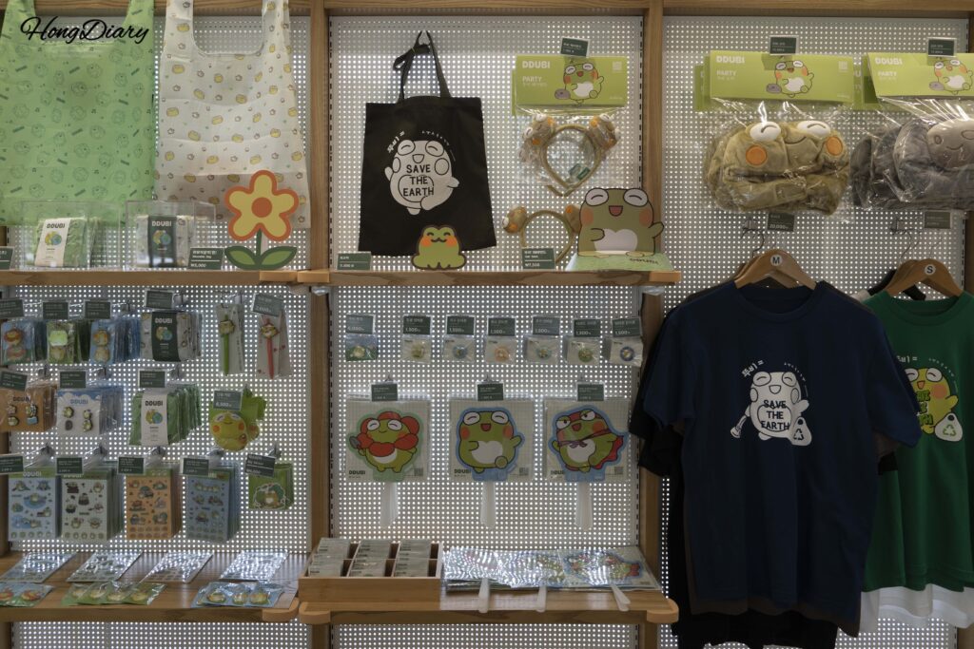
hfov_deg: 65.5
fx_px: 758
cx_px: 487
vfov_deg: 46.4
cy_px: 324
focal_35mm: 28
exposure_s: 1/160
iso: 320
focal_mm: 28
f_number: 4
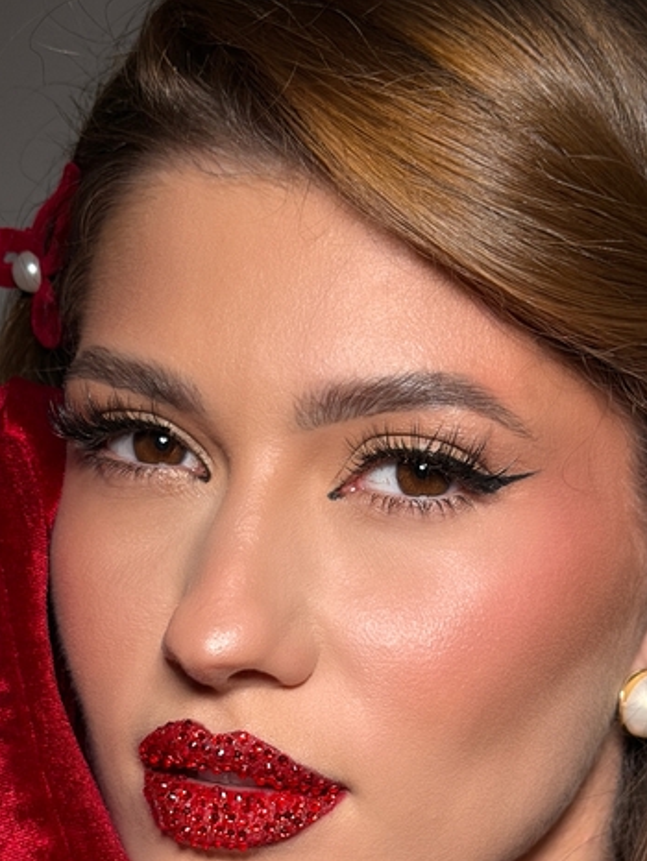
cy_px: 690
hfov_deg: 15.4
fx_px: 2390
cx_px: 397
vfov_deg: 20.2
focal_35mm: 96
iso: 100
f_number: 1.78
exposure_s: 1/73
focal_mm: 6.76
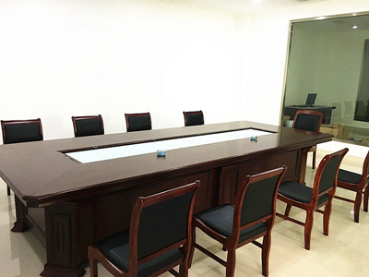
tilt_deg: -10.5
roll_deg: -1.9
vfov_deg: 48.2
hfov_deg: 61.7
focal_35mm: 29
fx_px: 309
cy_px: 138
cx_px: 184
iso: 200
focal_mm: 4.15
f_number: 2.2
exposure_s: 1/17
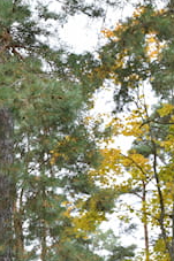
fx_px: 864
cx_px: -86
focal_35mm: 119
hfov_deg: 11.1
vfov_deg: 17.2
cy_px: 171
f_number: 7.1
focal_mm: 24
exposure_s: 1/200
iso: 400
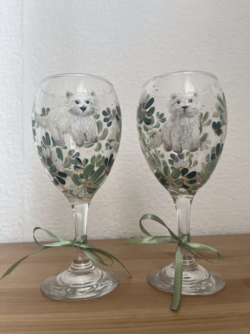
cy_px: 167
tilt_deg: +1.4
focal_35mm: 26
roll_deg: +0.8
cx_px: 125
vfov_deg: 67.3
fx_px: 250
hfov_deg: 53.1
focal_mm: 5.1
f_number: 1.6
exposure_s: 1/115
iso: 125
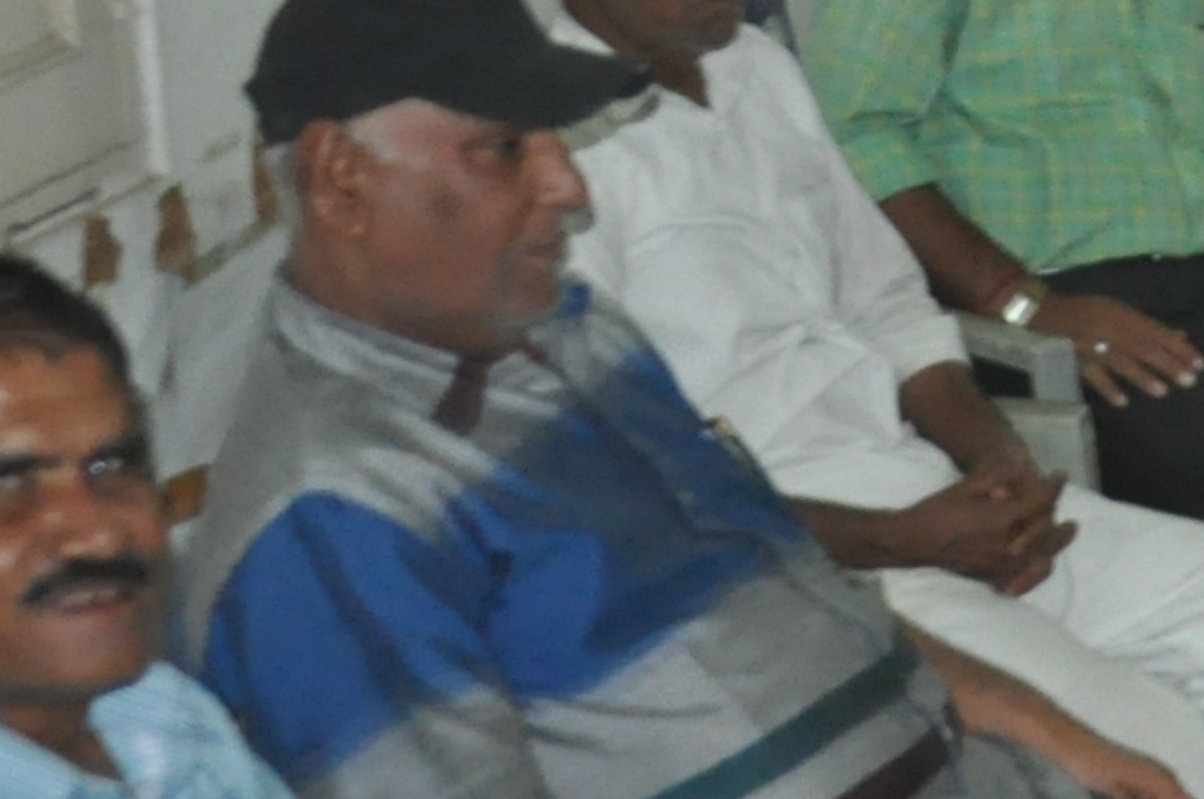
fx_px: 4709
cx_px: 2236
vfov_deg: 9.7
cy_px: 515
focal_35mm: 141
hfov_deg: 13.0
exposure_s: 1/60
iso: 1000
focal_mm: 18
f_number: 4
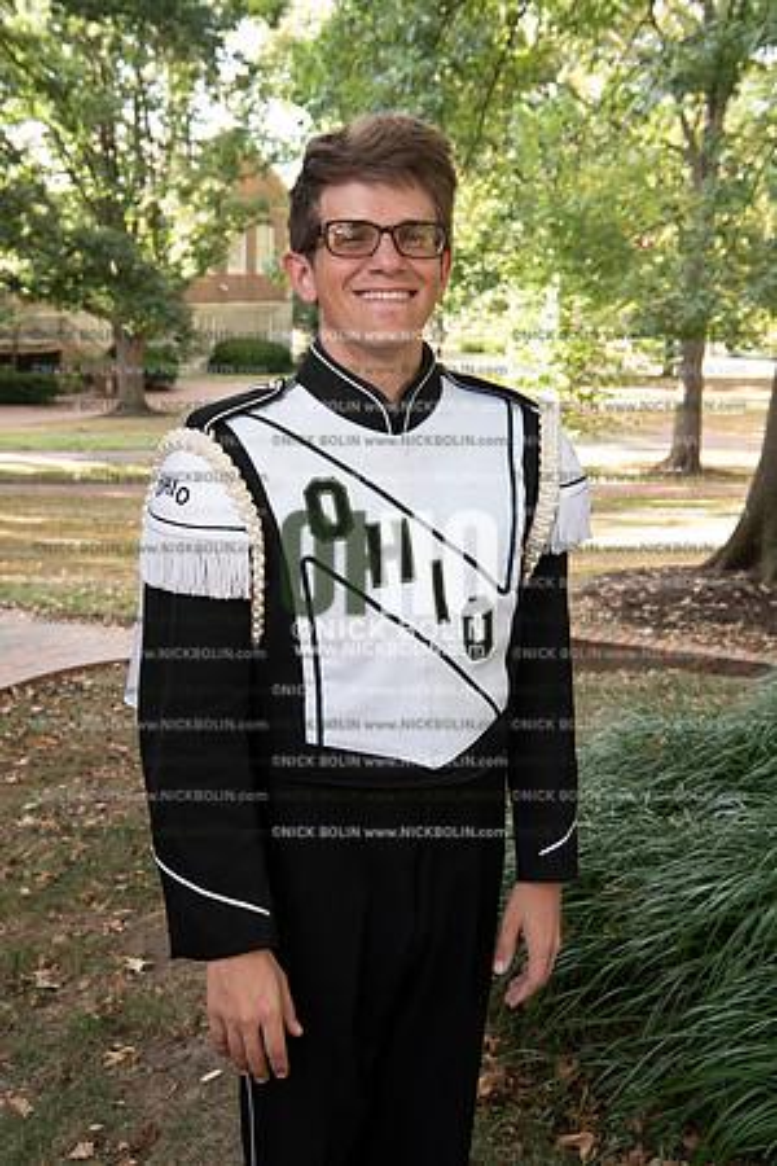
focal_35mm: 46
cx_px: 388
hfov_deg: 29.2
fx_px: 1489
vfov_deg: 42.7
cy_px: 583
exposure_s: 1/100
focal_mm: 46
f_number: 8
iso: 800
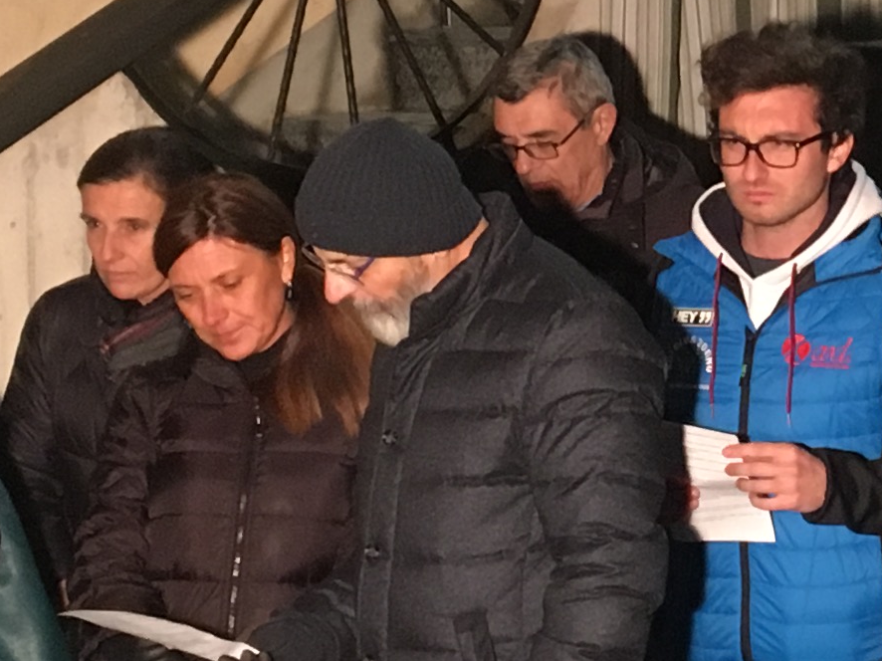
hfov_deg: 14.7
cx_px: 873
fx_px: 3362
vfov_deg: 11.1
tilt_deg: +0.1
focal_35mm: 132
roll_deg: +1.2
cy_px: 19
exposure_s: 1/20
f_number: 2.2
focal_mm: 4.15
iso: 200
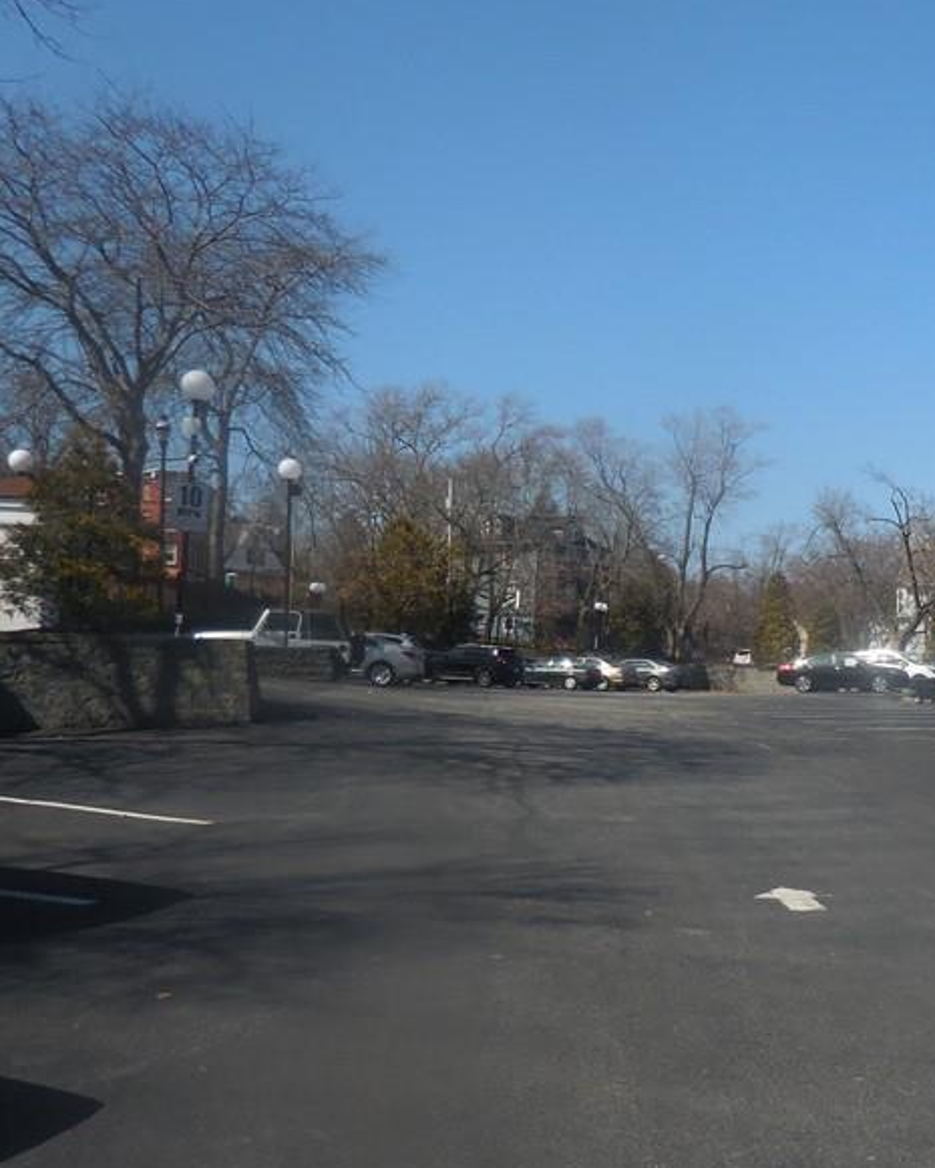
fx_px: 1487
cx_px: 802
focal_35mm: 43
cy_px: 663
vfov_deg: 42.8
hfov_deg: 33.4
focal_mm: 4.5
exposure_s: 1/2000
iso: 125
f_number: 3.3
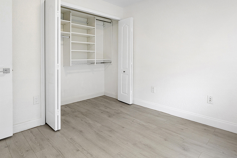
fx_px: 138
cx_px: 126
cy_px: 61
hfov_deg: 81.1
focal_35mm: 21
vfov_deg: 58.8
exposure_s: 1/8
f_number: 8
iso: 250
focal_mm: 10
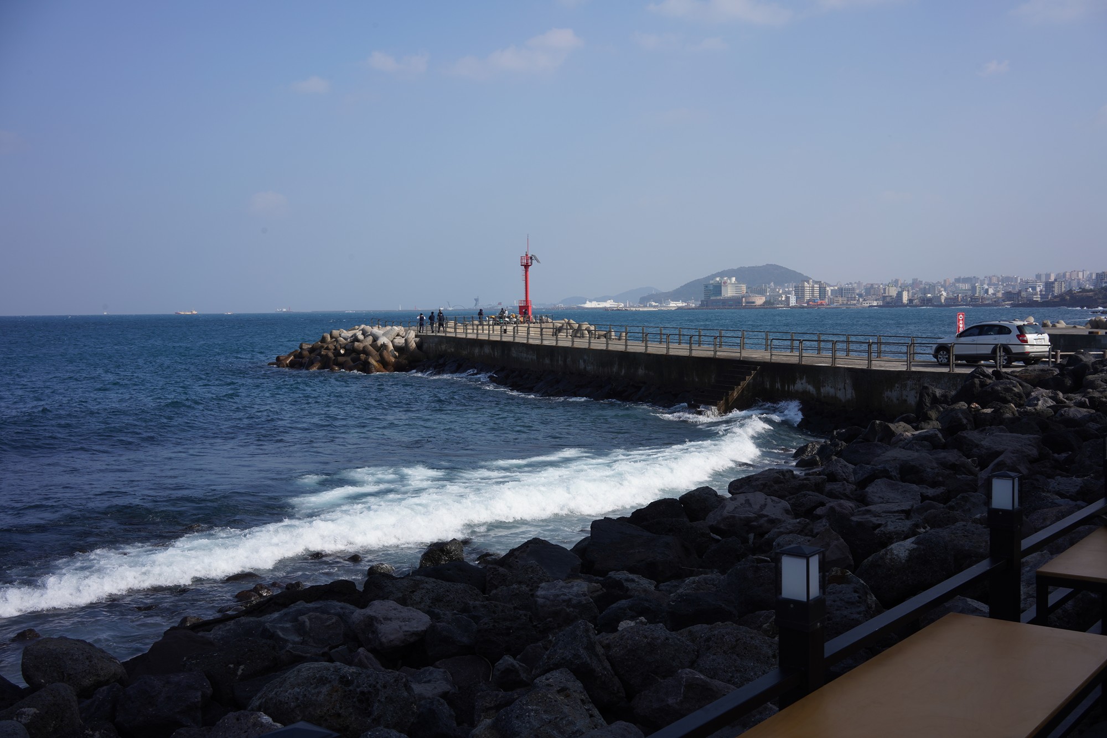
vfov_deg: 37.9
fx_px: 1076
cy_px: 369
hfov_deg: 54.4
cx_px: 554
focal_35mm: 35
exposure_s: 1/100
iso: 100
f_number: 14
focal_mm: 35
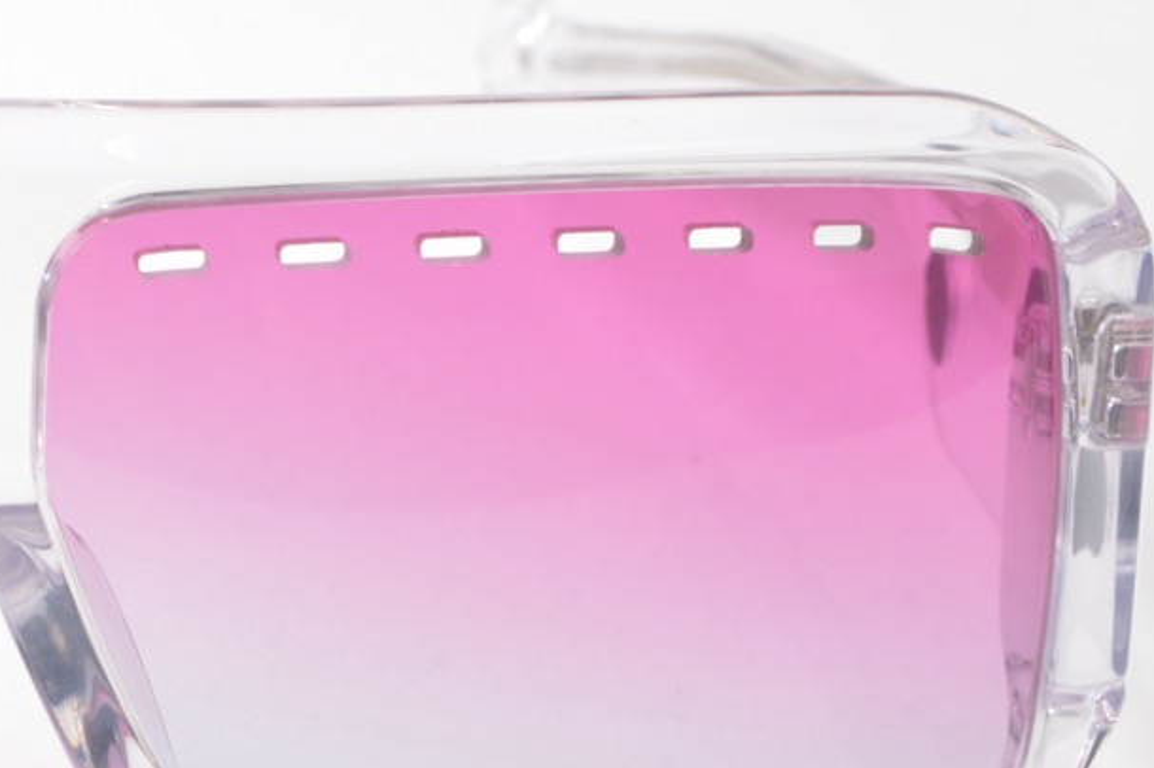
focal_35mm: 243
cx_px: -127
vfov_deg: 5.6
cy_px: 691
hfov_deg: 8.4
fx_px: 7800
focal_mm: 55
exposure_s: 1/200
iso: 400
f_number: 11
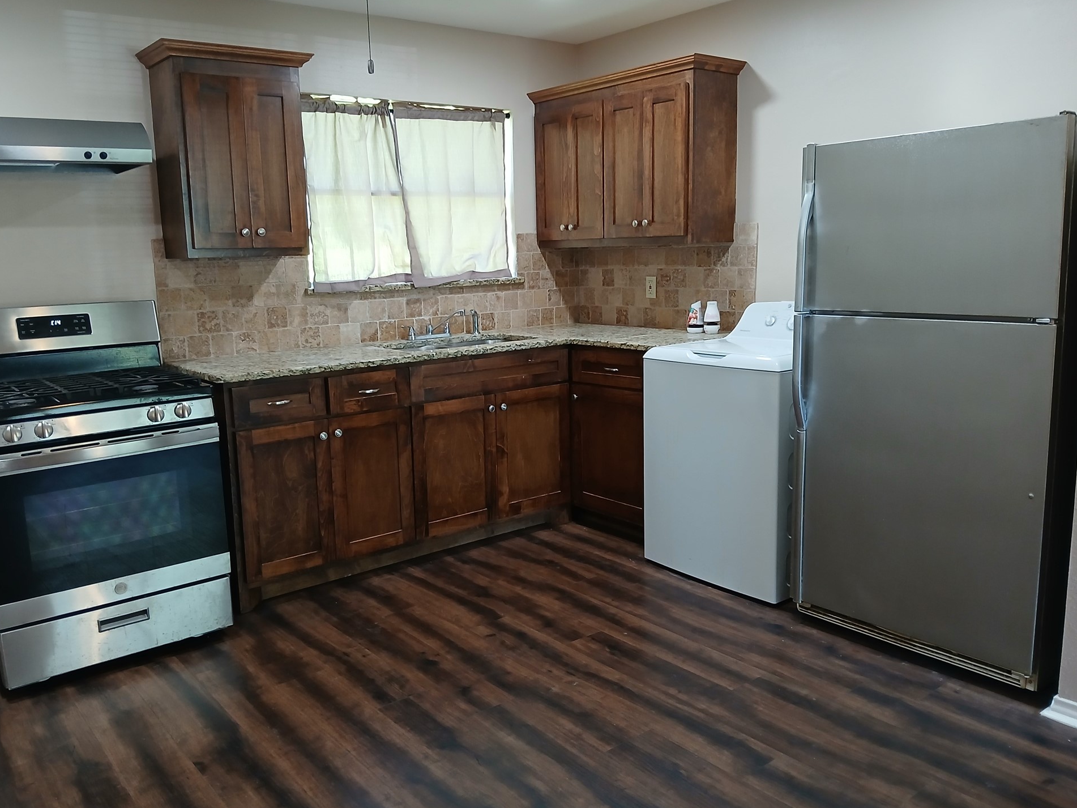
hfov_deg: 63.4
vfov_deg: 49.7
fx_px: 871
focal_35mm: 28
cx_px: 520
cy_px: 394
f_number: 1.8
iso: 200
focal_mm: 3.98
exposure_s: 1/40
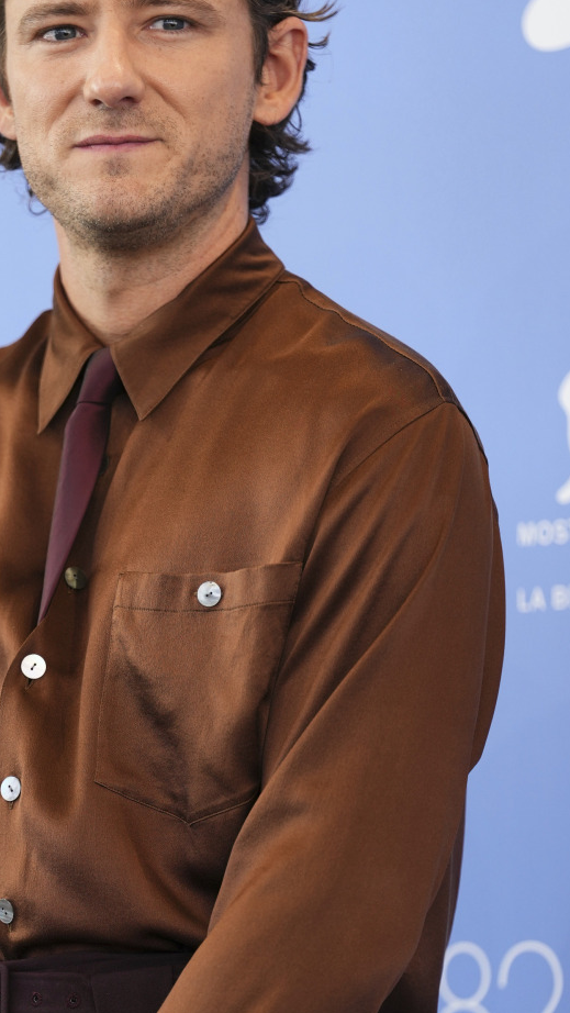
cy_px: 627
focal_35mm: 278
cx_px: 24
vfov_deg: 7.8
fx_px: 7466
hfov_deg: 4.4
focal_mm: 136
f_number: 2
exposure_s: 1/1000
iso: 400
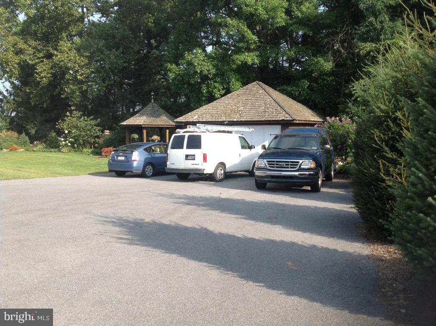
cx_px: 218
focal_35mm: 35
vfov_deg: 40.6
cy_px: 163
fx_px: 440
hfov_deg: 52.7
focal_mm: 4.28
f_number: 2.4
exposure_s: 1/657
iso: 50
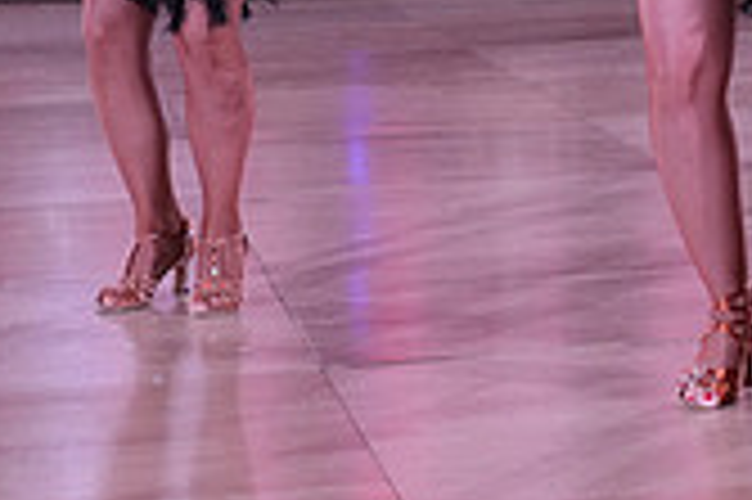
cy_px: -304
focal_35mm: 139
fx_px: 2901
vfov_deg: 9.5
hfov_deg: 14.2
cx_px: 955
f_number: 5
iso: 2500
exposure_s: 1/250
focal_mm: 40
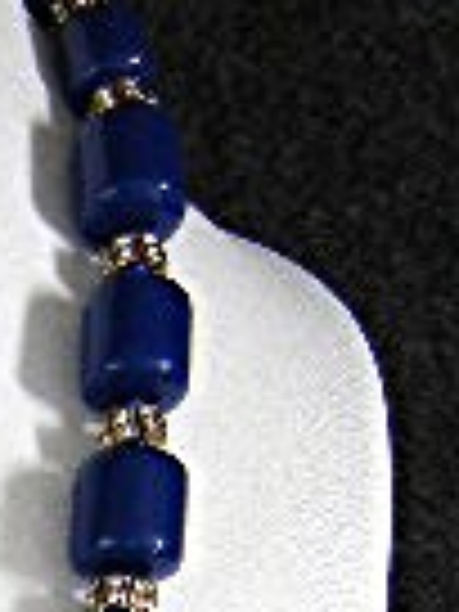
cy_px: 1292
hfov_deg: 9.9
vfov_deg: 12.1
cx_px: -387
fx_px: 2493
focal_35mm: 141
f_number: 3.5
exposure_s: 1/51.4
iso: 160
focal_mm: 5.4
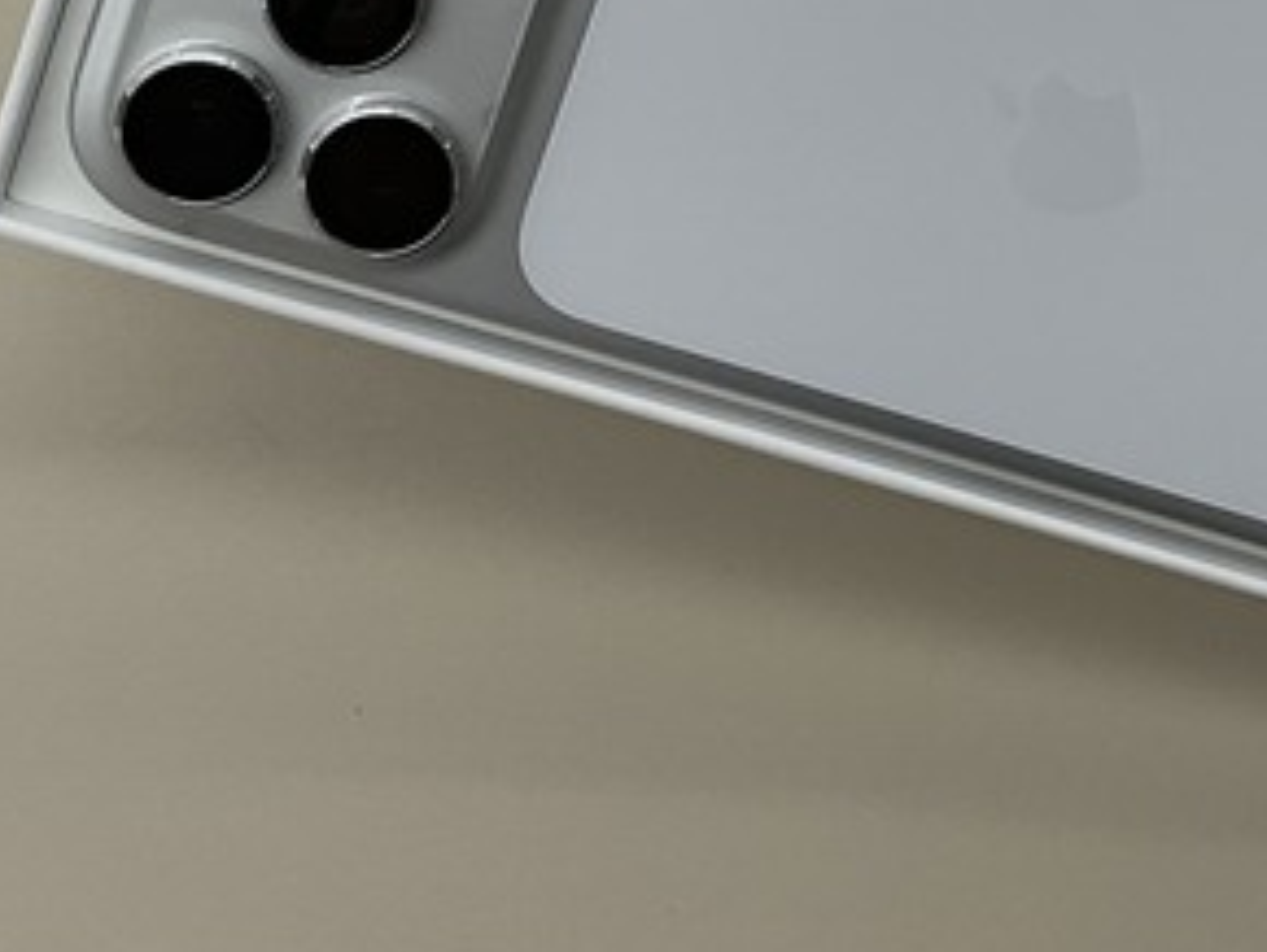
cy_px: -197
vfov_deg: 19.3
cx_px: 891
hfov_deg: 26.8
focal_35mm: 72
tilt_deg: -85.2
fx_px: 2637
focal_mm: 3
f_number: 1.8
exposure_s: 1/100
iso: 32
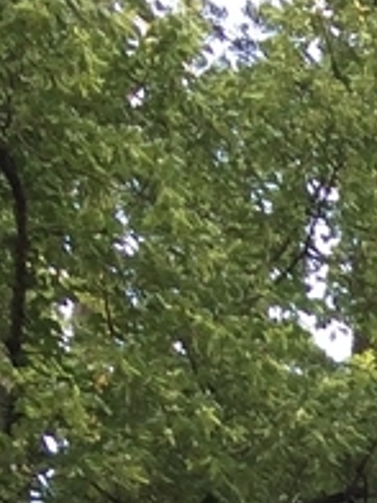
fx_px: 2585
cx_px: 1021
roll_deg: +2.5
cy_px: 1481
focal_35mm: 178
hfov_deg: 7.6
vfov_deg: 9.1
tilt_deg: +5.8
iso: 40
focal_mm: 4.15
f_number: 2.2
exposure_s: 1/60
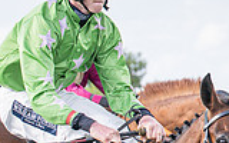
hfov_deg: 4.1
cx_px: -90
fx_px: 3183
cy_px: 262
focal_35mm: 510
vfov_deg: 2.6
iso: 400
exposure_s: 1/1250
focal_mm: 70
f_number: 4
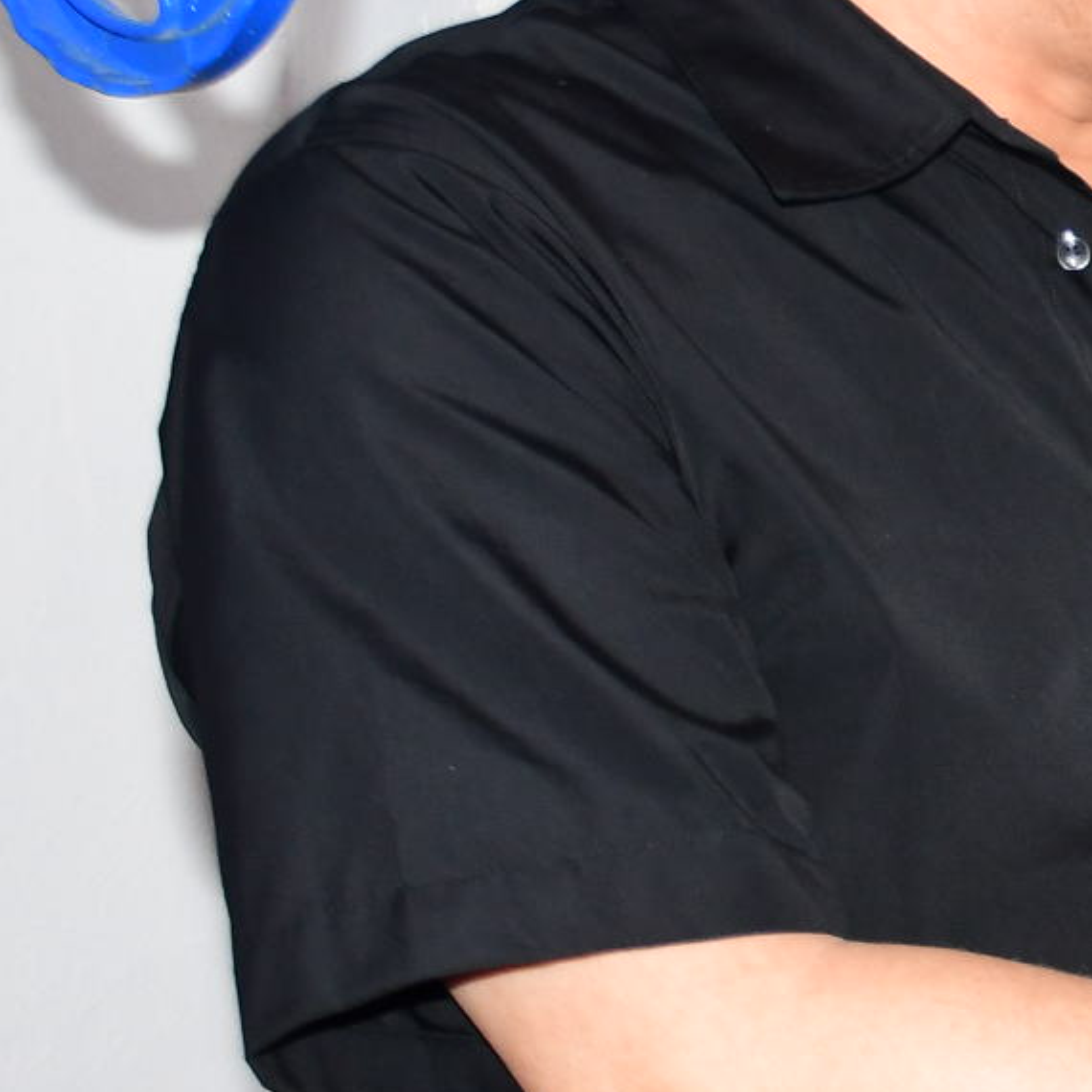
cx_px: 1992
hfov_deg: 10.2
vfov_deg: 10.8
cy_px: 580
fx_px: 5782
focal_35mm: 162
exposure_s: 1/200
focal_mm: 26
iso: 400
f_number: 3.8
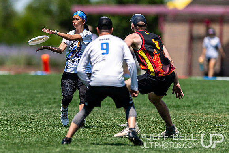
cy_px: 67
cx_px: 45
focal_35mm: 793
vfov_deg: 1.7
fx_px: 5040
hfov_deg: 2.6
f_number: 2.8
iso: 100
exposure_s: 1/2500
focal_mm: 400
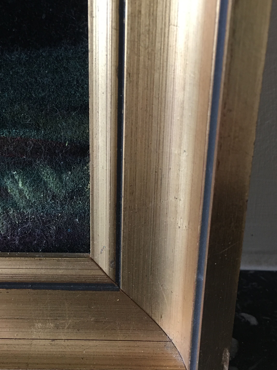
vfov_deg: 45.8
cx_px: 94
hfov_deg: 34.8
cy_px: 185
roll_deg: +0.5
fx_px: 437
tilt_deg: -28.1
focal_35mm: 41
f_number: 2.2
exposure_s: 1/33
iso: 160
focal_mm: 4.15
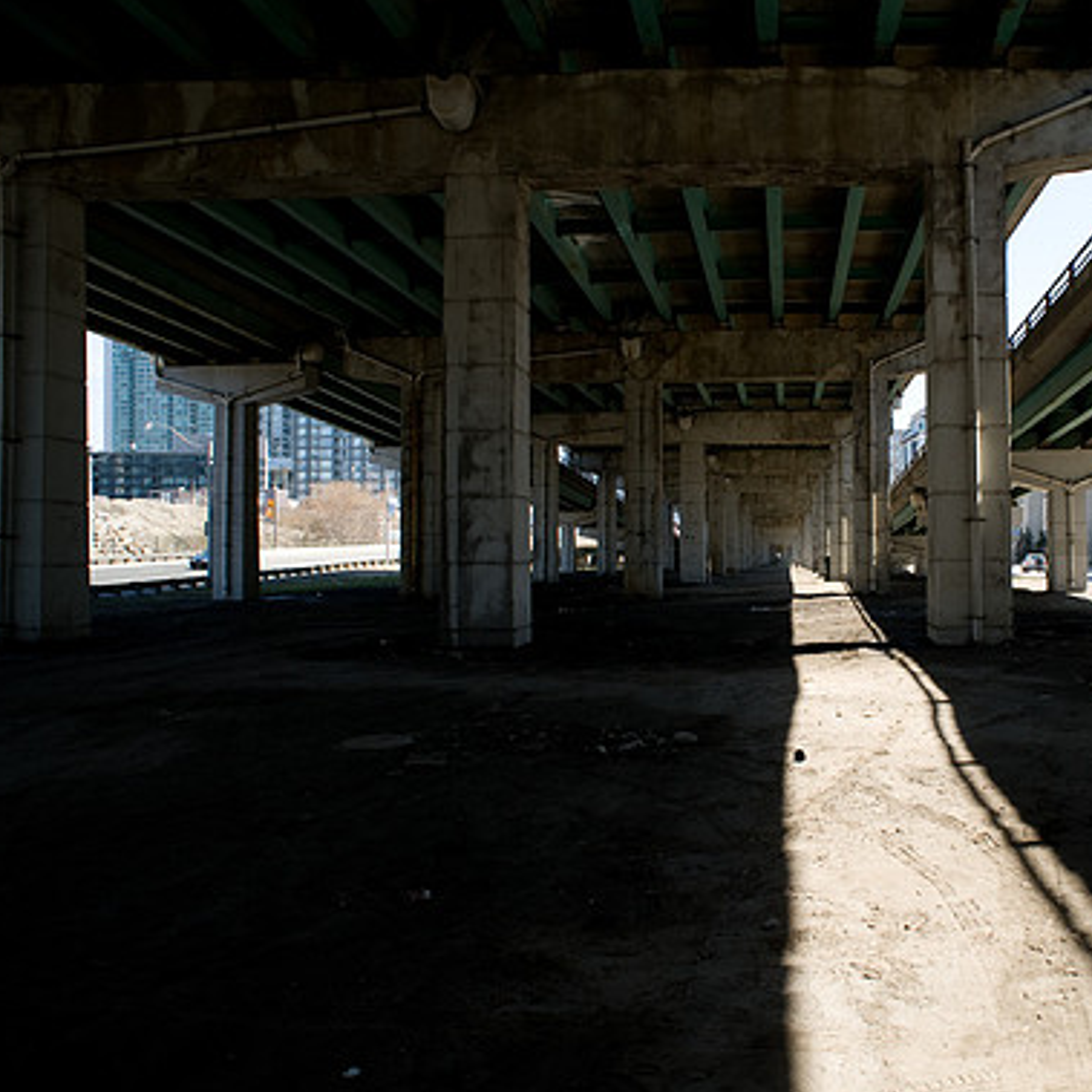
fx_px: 928
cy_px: 547
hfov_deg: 58.8
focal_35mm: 26
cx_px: 772
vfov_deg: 60.9
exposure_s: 1/500
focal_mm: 20
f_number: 5.6
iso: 200
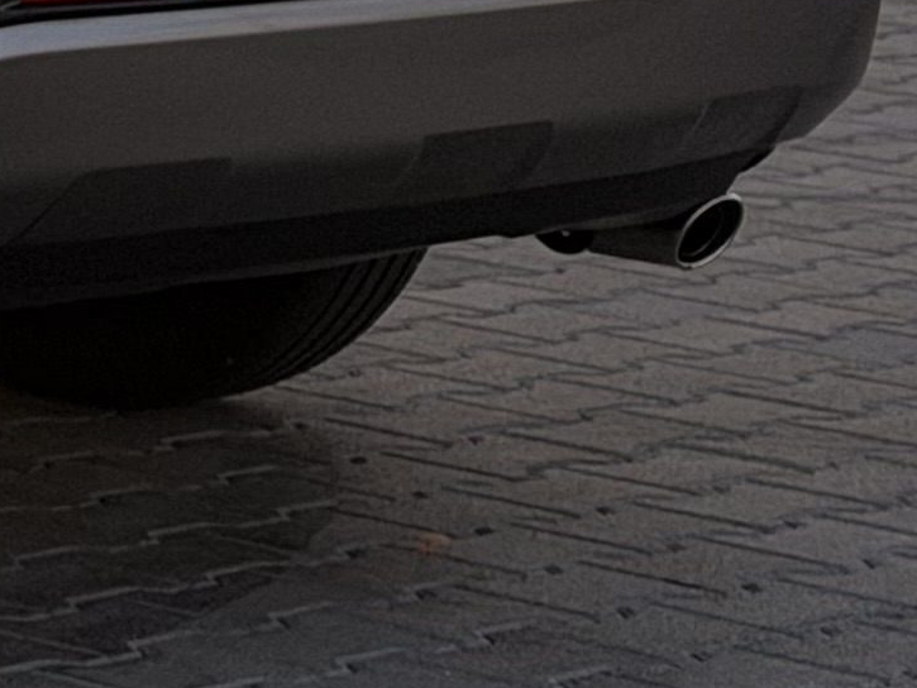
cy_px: -430
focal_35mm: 267
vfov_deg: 5.5
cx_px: -1006
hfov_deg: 7.1
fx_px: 7074
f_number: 1.78
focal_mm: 6.76
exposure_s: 1/762
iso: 64
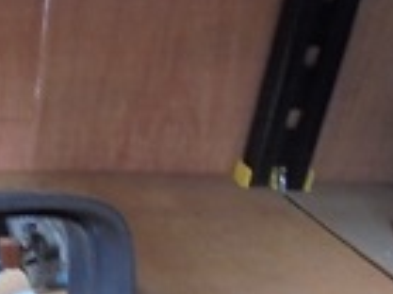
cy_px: 308
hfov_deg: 23.5
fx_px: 828
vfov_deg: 19.4
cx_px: -123
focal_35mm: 73
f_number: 3.5
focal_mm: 4.6
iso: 400
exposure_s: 1/6
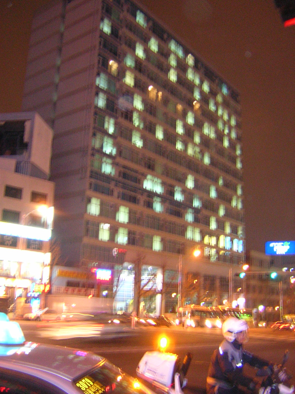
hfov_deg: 39.7
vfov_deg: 51.4
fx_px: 409
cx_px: 148
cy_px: 197
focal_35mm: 36
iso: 400
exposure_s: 1/3.6
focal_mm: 4.7
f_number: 2.6
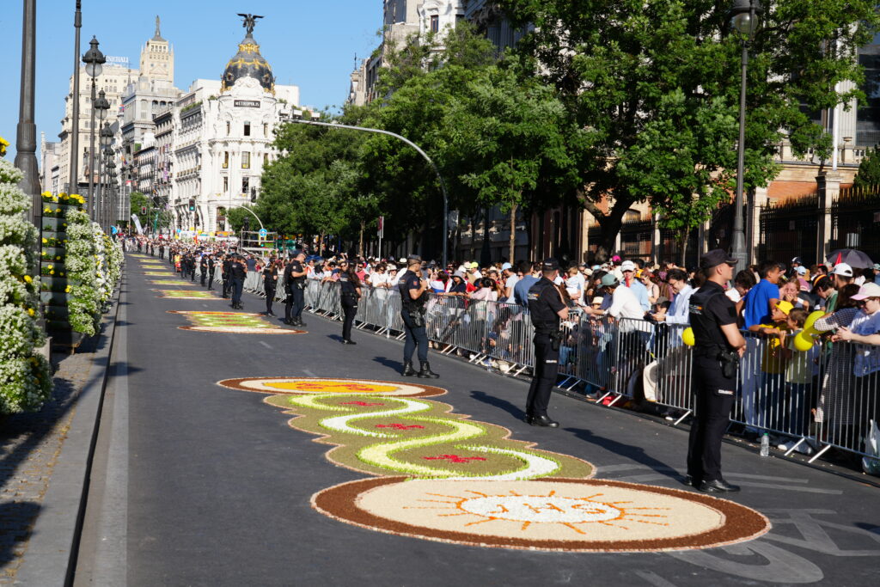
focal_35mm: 56
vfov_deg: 24.2
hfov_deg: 35.6
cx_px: 440
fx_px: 1369
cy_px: 294
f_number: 10
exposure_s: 1/160
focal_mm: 56
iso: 100
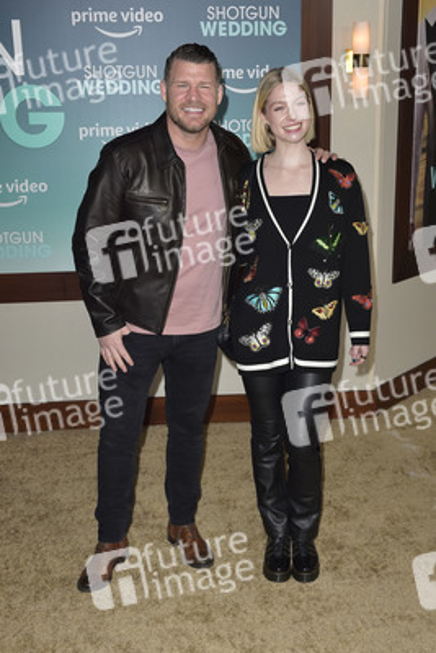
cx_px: 218
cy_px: 326
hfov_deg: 33.4
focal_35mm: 40
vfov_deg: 48.4
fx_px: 726
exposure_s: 1/250
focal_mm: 40
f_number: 6.3
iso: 400
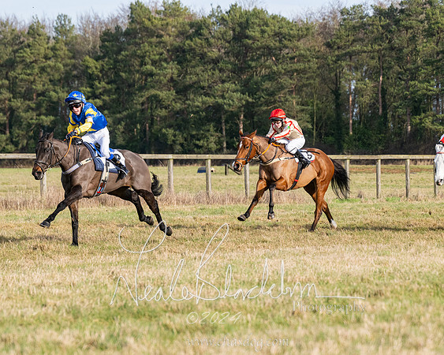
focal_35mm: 211
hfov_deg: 9.2
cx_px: 177
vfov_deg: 7.3
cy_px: 178
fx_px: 2768
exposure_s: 1/2500
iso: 400
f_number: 5
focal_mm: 125
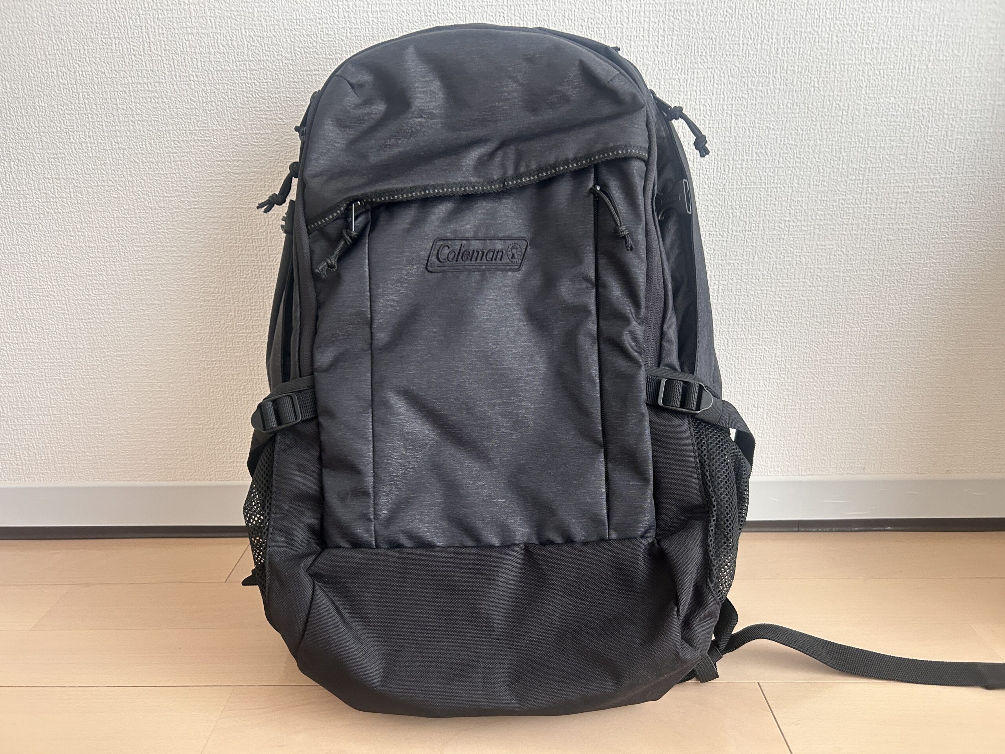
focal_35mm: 26
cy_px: 377
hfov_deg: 67.3
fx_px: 755
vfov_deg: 53.1
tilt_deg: -17.4
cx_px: 502
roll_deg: +0.5
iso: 250
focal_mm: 5.7
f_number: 1.5
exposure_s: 1/60
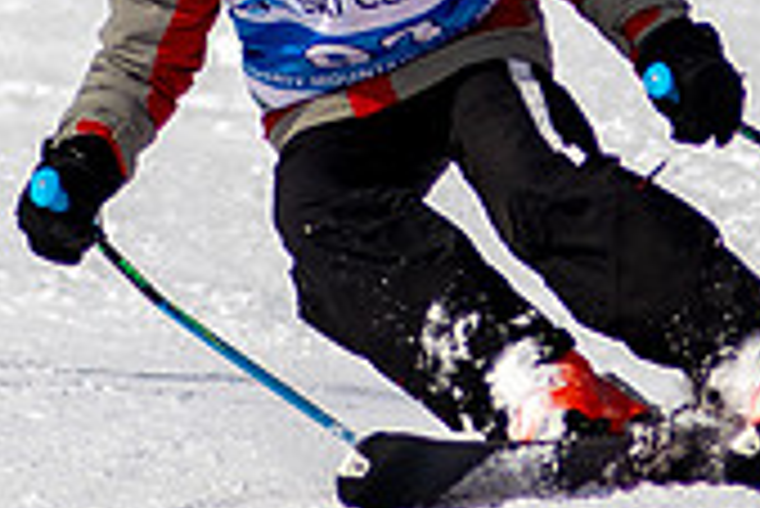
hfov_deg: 1.0
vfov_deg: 0.7
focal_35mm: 2005
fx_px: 42363
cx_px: 462
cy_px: -233
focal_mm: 300
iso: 100
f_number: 2.8
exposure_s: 1/6400
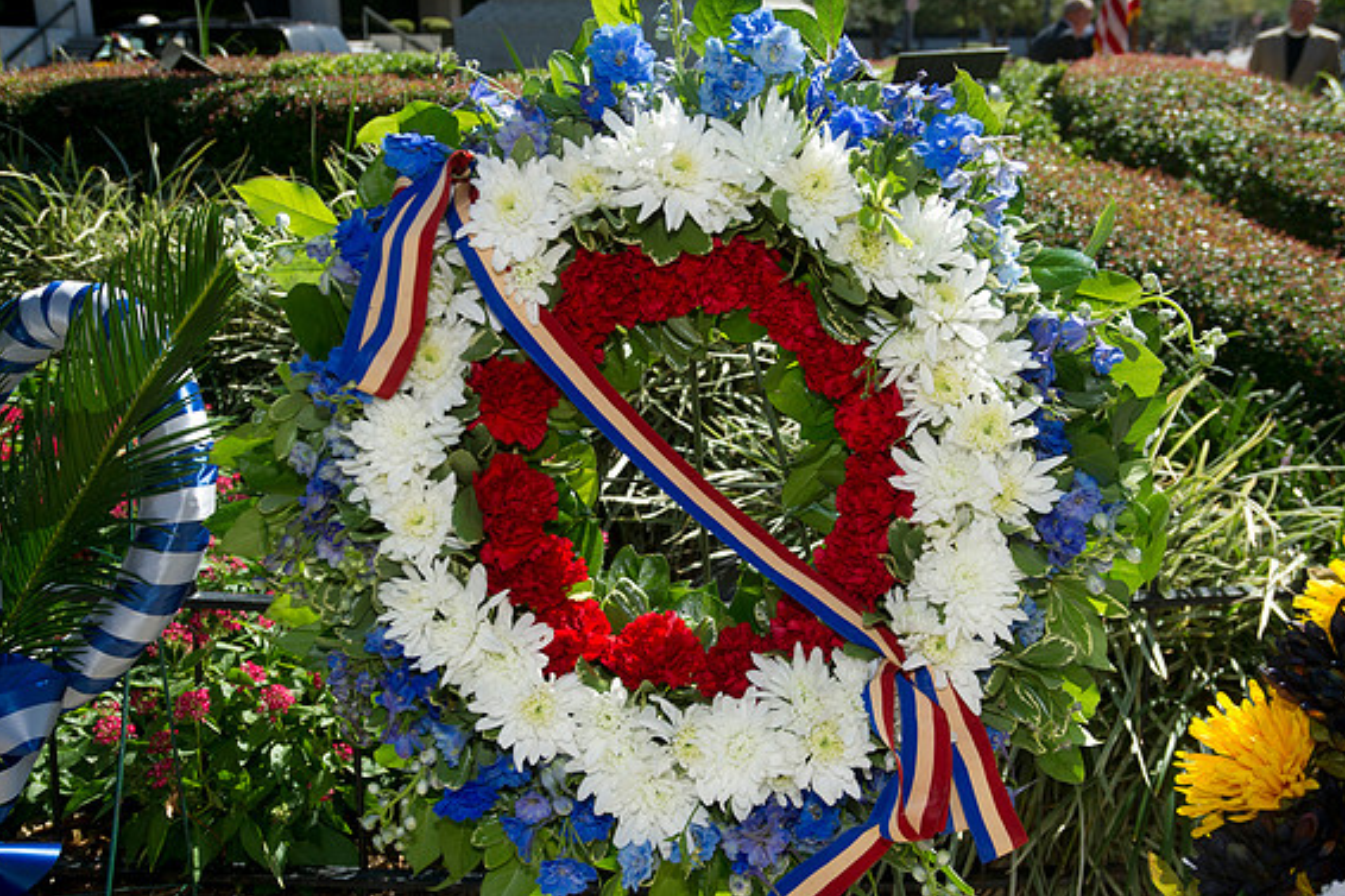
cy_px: 449
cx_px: 677
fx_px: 1606
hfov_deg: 45.4
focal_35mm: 43
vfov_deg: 31.2
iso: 200
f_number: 8
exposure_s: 1/320
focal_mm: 42
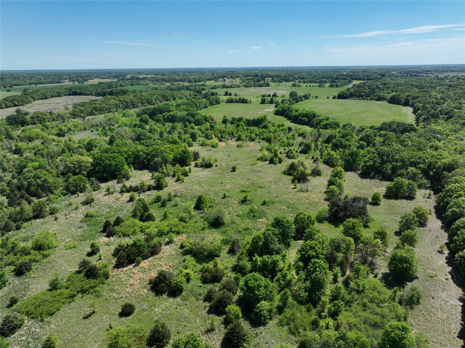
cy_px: 174
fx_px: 322
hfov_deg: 71.6
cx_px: 232
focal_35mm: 24
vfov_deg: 56.8
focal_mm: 12.29
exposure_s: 1/2000
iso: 130
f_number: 2.8
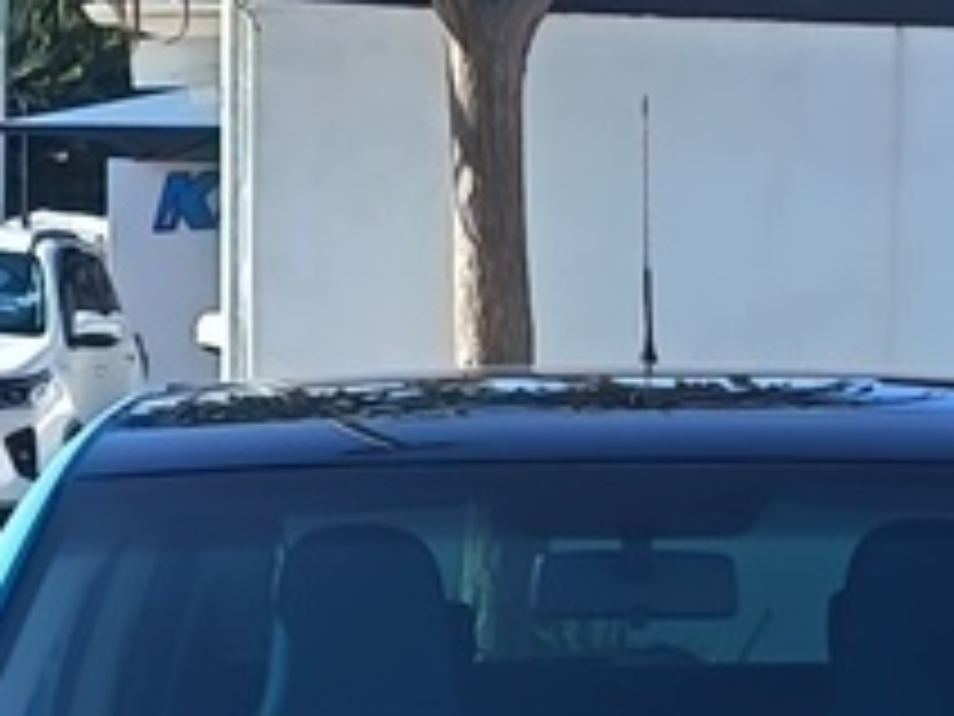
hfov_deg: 11.3
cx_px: 819
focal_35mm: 174
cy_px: 1139
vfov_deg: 8.3
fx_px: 4795
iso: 100
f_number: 1.75
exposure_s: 1/541
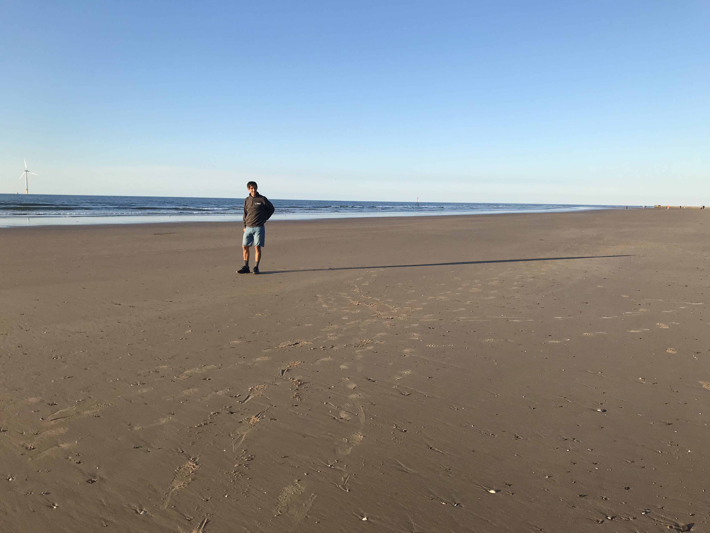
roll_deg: -0.8
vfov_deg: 49.7
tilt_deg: -5.4
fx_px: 574
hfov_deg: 63.4
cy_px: 266
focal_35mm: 28
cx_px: 355
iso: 20
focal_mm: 3.99
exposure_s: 1/1312
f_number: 1.8
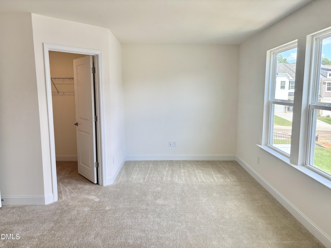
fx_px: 249
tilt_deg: -7.6
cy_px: 124
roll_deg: -0.6
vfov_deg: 53.1
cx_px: 166
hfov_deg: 67.3
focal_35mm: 26
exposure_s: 1/198
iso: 50
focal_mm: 5.96
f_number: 1.6
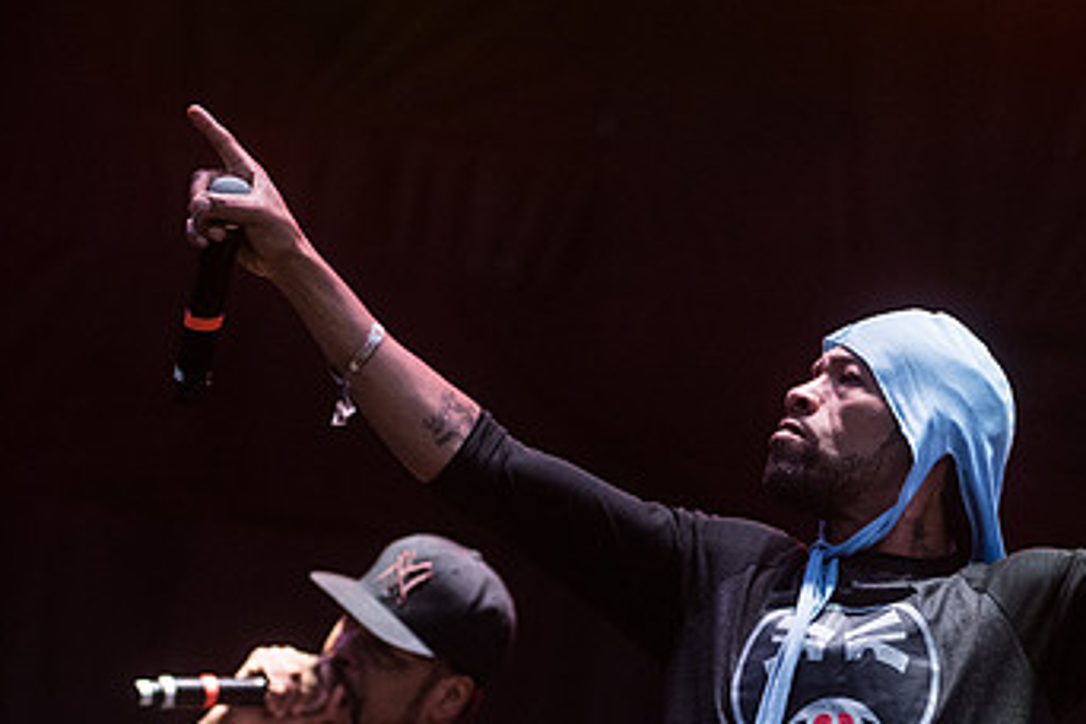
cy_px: 547
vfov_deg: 8.6
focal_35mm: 159
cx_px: 886
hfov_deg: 12.9
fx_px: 4796
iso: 1600
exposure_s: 1/200
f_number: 4
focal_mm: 86
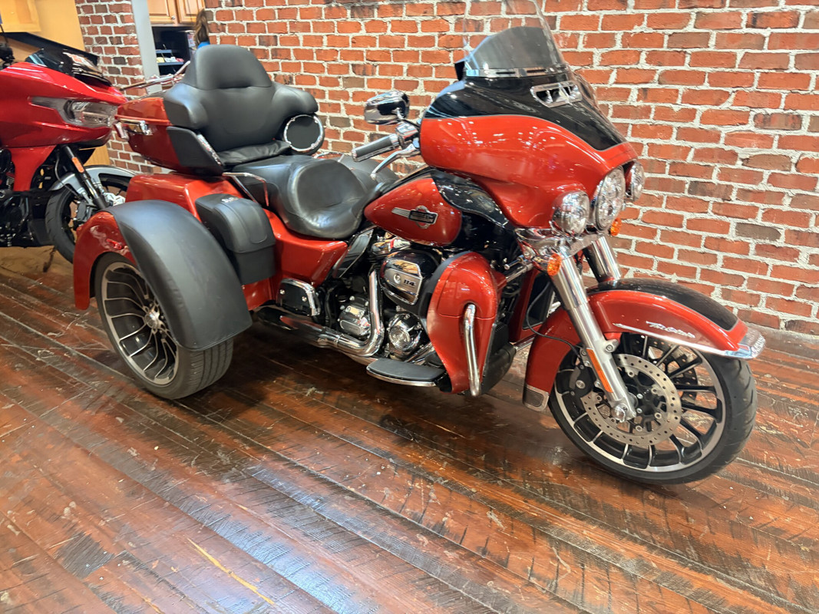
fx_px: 615
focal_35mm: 26
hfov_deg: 67.3
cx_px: 410
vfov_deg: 53.1
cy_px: 307
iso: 500
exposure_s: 1/60
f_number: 1.6
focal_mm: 5.96
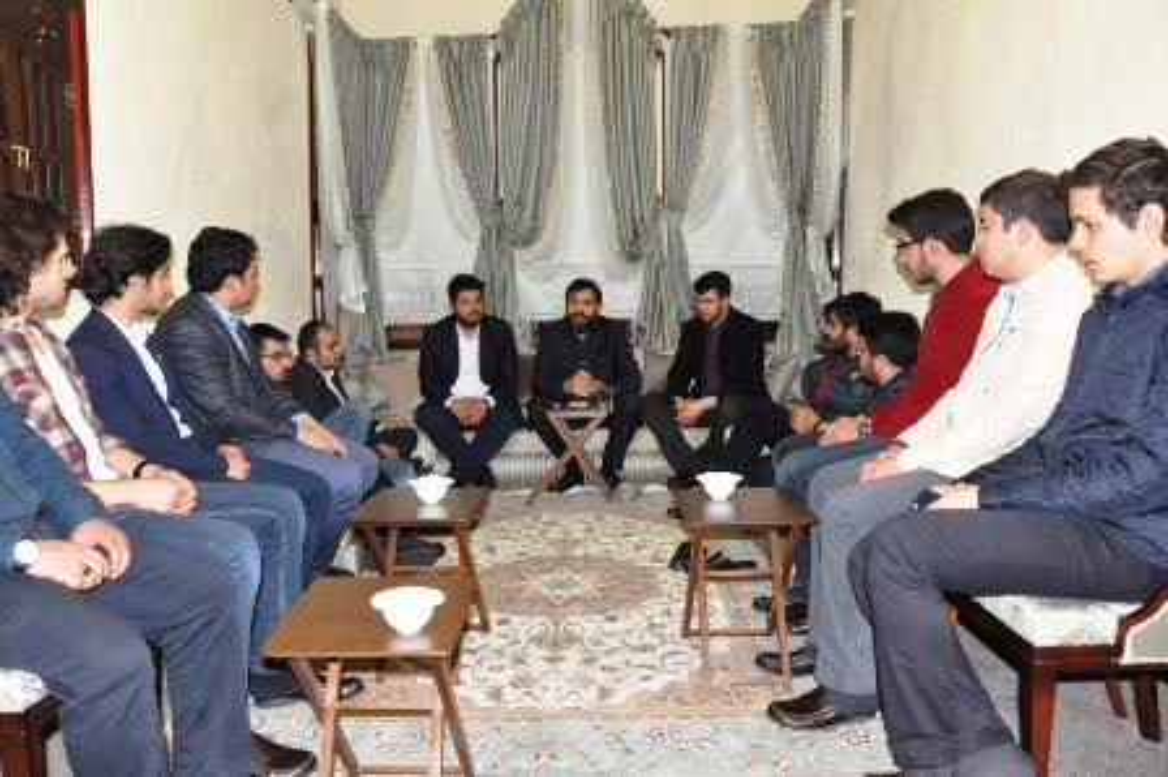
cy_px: 388
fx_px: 1021
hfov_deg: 59.5
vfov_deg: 41.7
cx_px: 584
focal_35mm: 32
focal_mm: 21
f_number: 6.3
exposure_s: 1/60
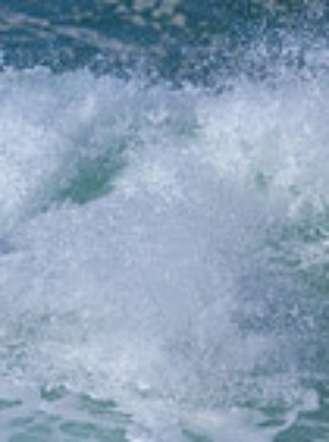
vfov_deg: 0.6
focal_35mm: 3175
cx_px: -382
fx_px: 40419
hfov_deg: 0.5
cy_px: 268
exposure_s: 1/2000
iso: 1000
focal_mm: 800
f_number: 11
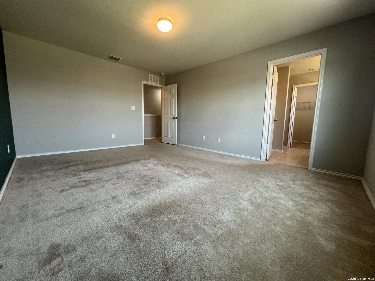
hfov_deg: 106.2
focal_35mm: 13
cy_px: 140
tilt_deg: -7.2
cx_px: 188
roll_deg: -1.3
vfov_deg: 89.9
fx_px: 141
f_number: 1.8
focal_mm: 1.57
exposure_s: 1/120
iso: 160
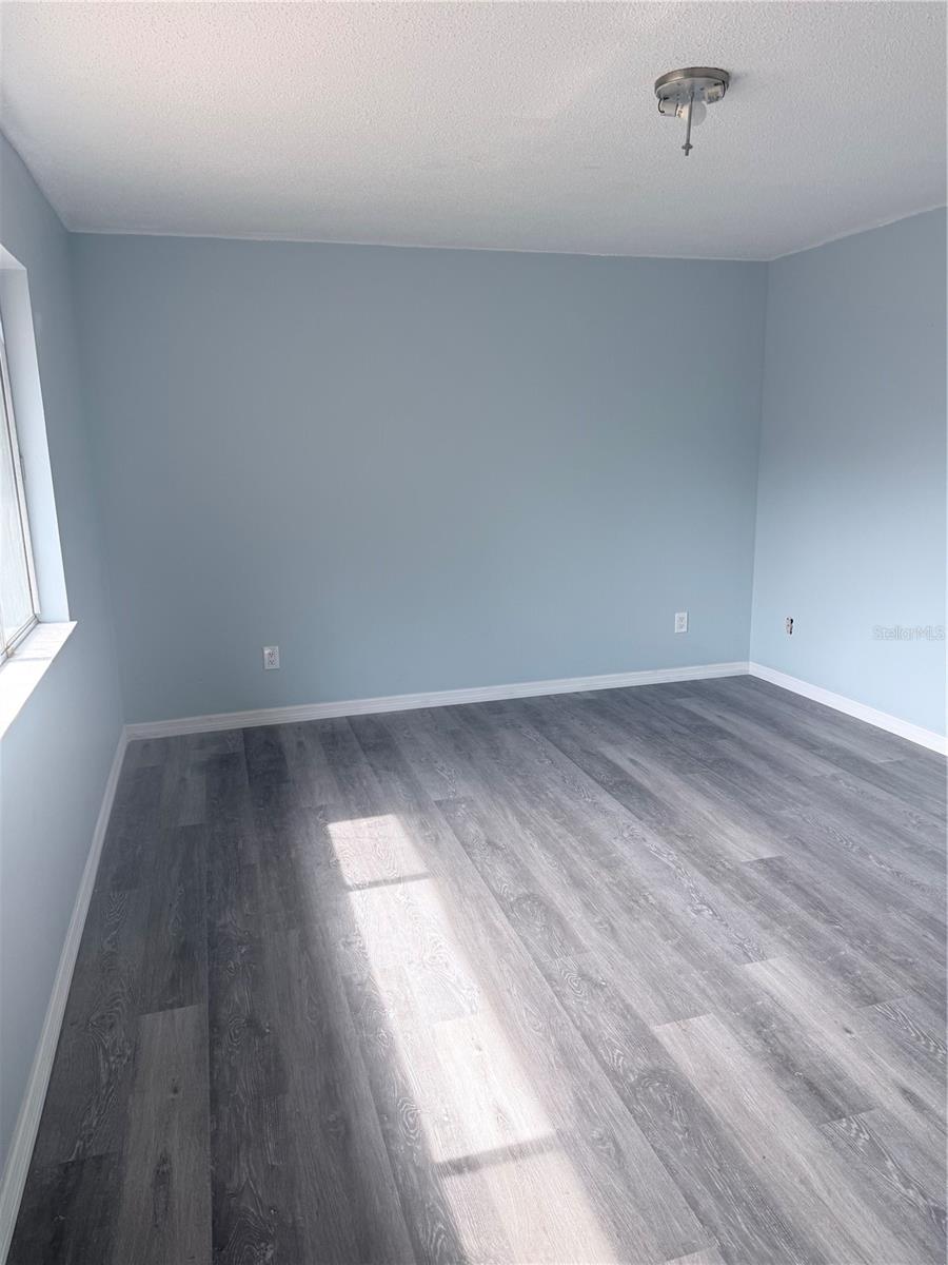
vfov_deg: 71.6
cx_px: 474
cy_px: 632
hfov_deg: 56.8
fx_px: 876
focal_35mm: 24
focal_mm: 6.76
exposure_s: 1/202
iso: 80
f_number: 1.78
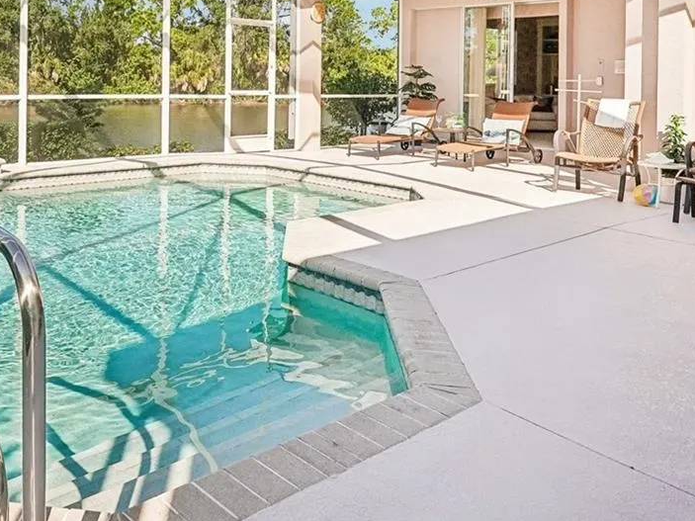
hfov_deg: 50.9
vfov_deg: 38.4
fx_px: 703
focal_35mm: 35
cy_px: 69
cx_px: 194
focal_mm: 16
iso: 400
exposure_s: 1/800
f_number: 8
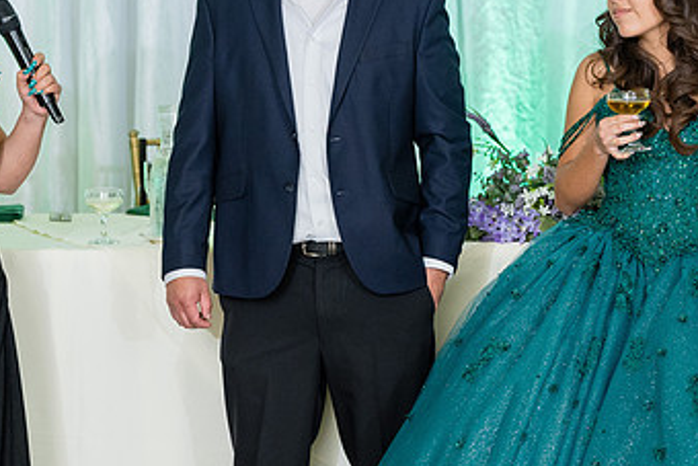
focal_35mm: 140
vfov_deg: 9.8
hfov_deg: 14.6
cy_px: 108
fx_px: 2715
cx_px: 335
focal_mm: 82
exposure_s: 1/250
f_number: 2.8
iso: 1600
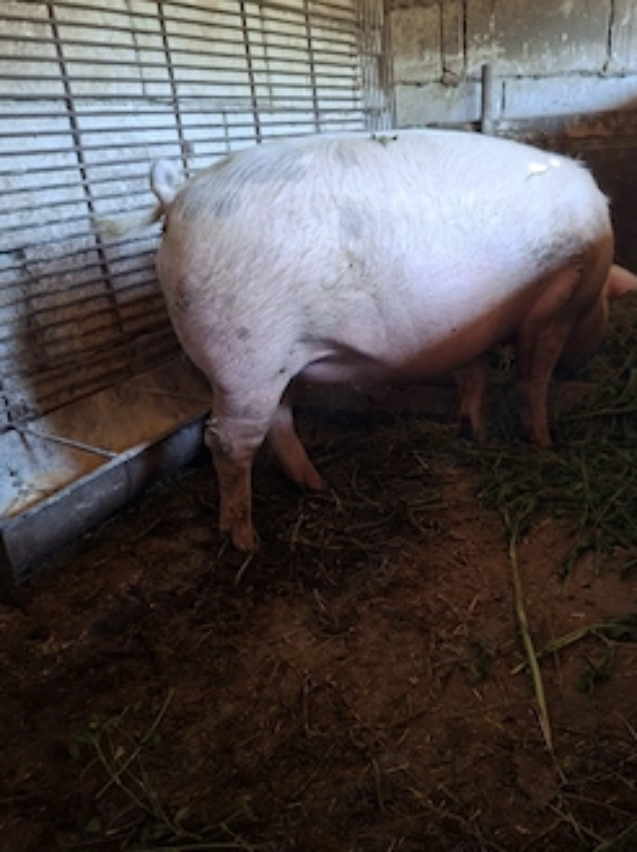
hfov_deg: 49.4
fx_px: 688
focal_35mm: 28
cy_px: 438
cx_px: 373
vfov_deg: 63.5
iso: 320
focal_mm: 5.54
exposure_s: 1/33
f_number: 1.8
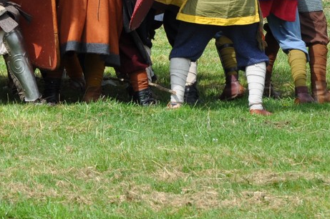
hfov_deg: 7.6
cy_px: 45
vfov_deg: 5.1
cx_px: 4
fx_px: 2459
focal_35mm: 269
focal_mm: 55
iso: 200
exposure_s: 1/320
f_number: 9
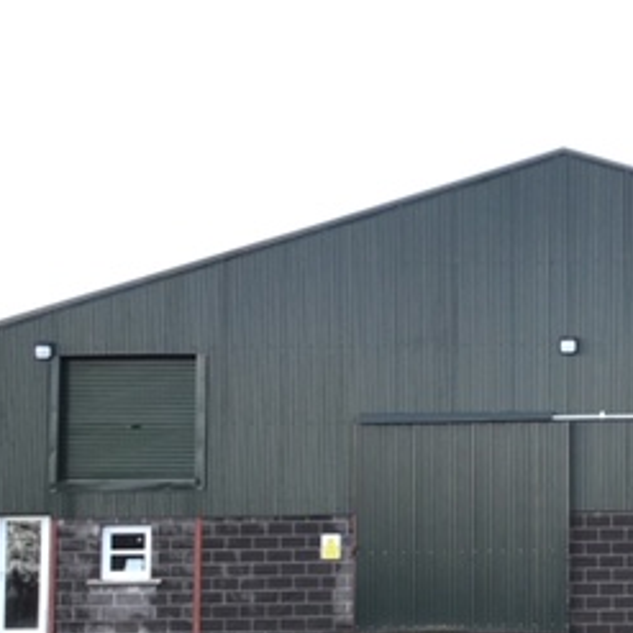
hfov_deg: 23.6
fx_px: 1469
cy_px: 466
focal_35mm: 71
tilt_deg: +2.9
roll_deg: +0.7
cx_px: 582
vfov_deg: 24.1
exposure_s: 1/100
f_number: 2.4
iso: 32
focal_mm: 3.3
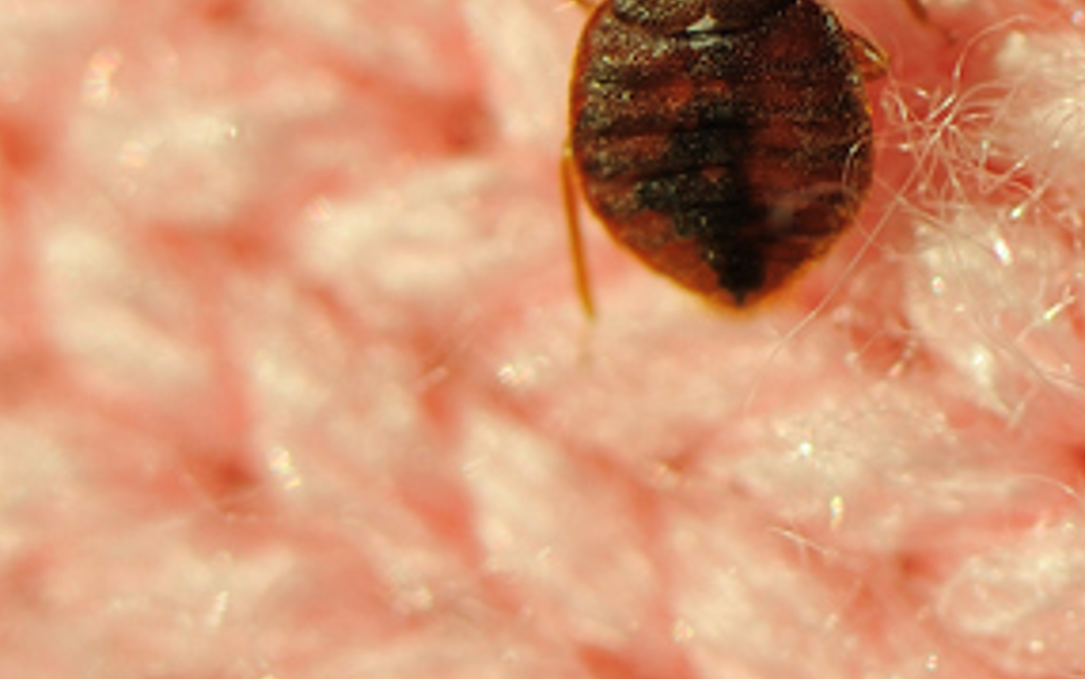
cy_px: -66
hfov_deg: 4.5
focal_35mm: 469
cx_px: 647
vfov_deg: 2.8
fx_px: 13874
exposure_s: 1/180
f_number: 8
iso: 200
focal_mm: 105
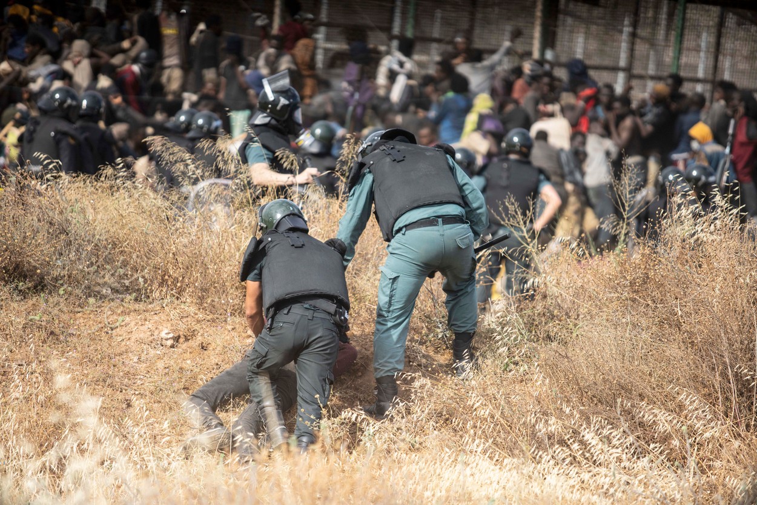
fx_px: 4205
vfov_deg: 6.9
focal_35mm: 200
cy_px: 252
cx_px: 378
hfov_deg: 10.3
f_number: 2.8
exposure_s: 1/3200
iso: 400
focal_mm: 200
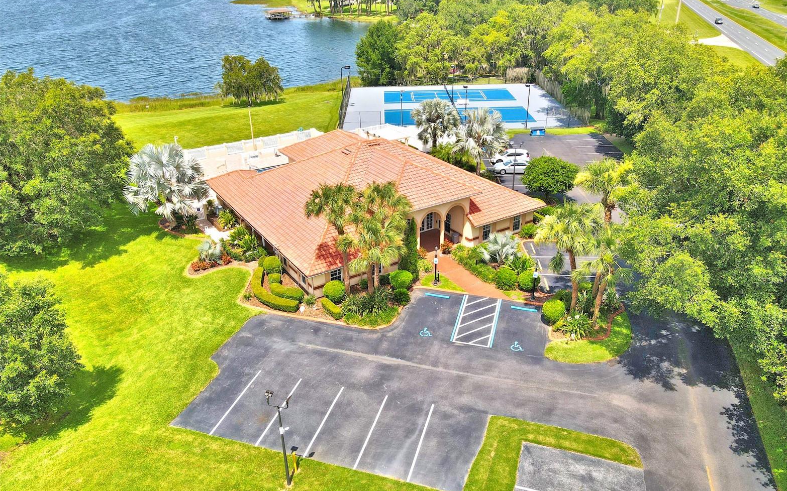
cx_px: 402
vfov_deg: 47.4
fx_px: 558
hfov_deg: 70.4
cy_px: 280
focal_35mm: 26
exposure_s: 1/640
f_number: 2.8
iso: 100
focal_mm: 4.5
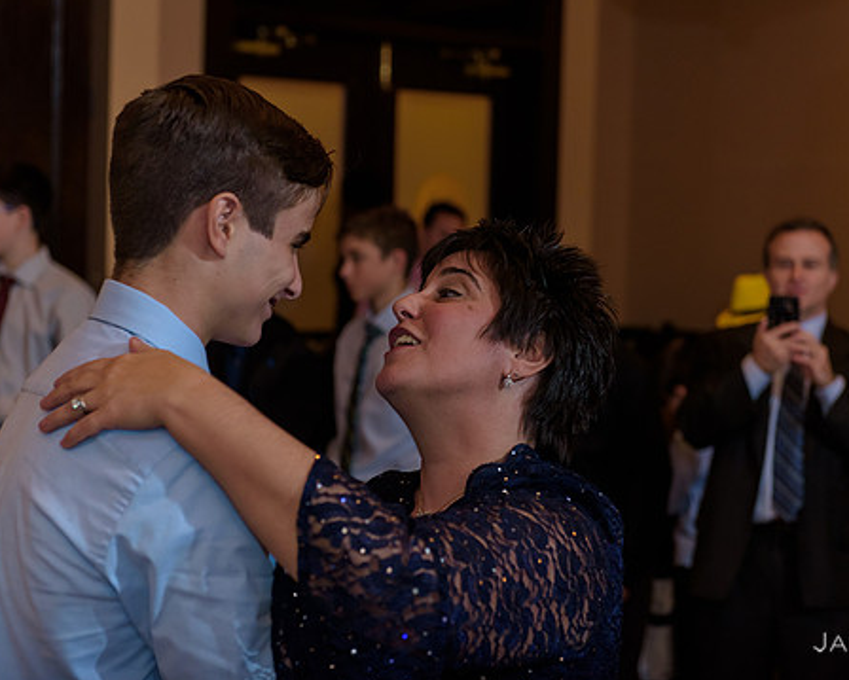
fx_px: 2137
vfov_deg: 18.1
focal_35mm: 85
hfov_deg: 22.5
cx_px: 445
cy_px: 327
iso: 1250
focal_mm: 70
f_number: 3.2
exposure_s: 1/125
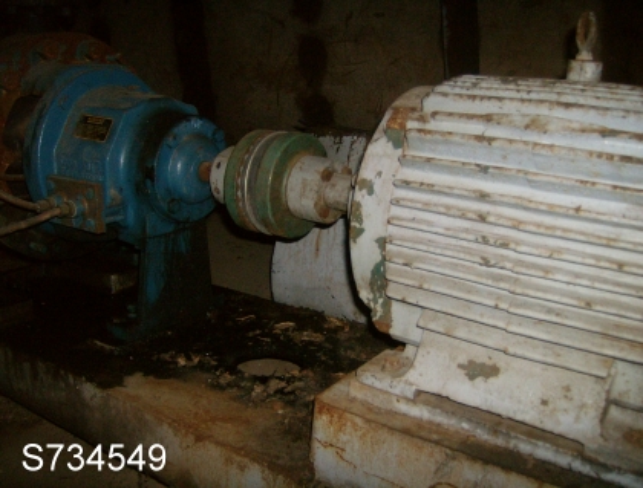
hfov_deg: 51.1
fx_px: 672
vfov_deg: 40.0
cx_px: 322
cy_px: 244
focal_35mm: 36
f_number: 2.8
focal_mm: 6
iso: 200
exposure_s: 1/60
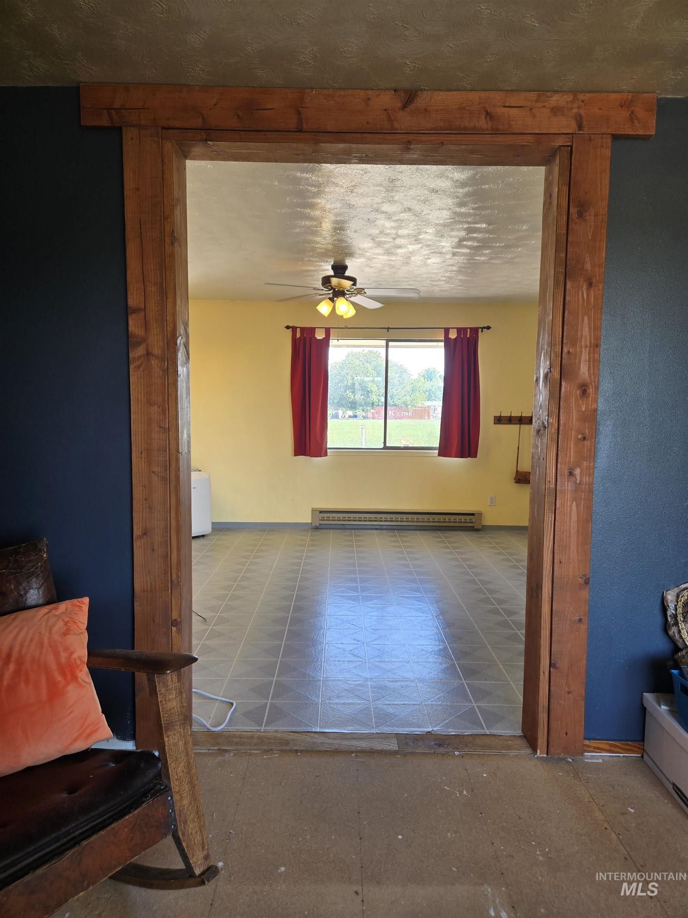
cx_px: 344
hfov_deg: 58.9
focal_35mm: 23
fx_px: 610
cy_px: 459
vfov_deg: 73.9
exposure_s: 1/120
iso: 50
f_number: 1.8
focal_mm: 5.4
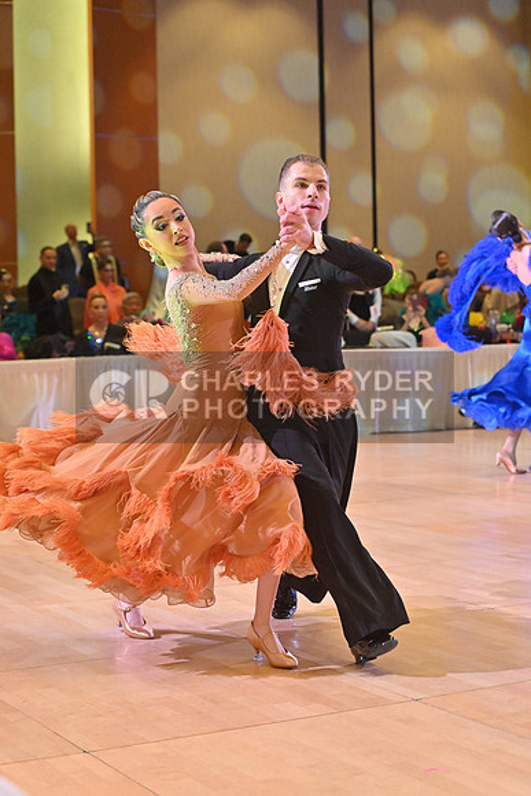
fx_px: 1548
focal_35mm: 70
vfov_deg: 28.8
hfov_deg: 19.5
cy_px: 398
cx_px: 266
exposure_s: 1/400
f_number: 5
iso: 5000
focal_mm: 70
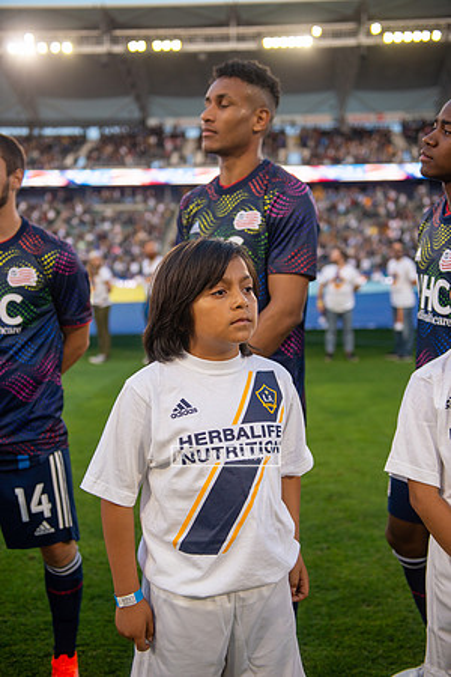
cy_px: 338
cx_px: 226
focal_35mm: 42
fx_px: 789
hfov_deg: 31.9
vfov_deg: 46.4
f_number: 2.8
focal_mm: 42
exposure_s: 1/640
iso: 200
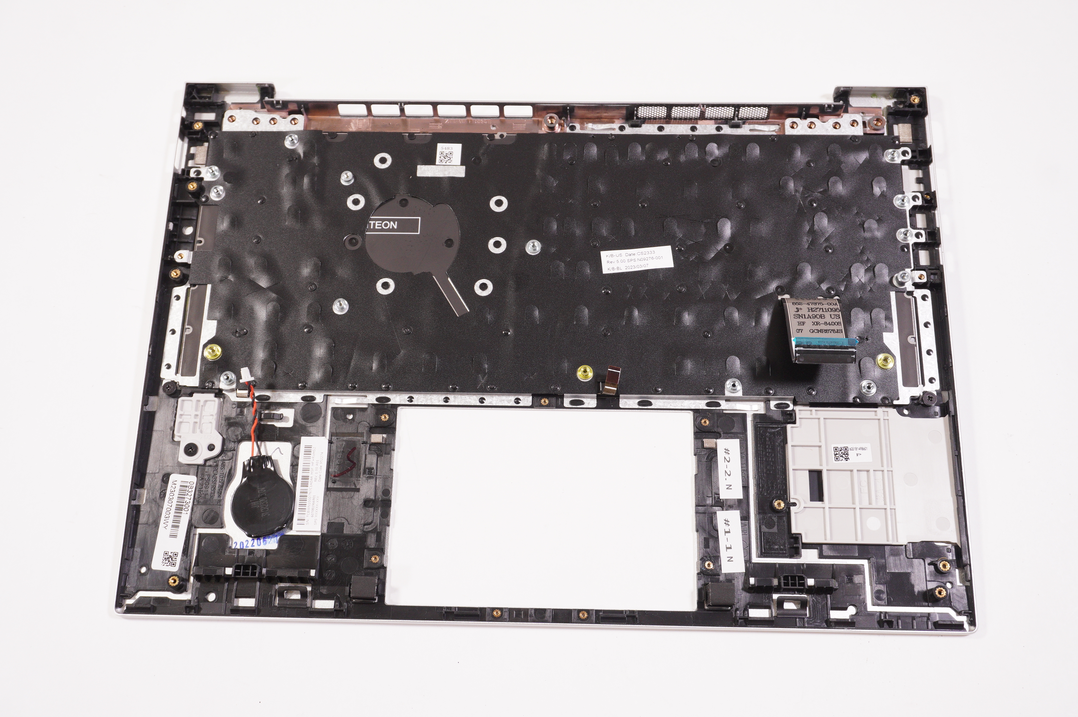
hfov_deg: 51.3
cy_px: 358
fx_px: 1122
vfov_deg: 35.4
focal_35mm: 38
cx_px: 539
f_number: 6.3
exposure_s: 1/80
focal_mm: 25
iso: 500
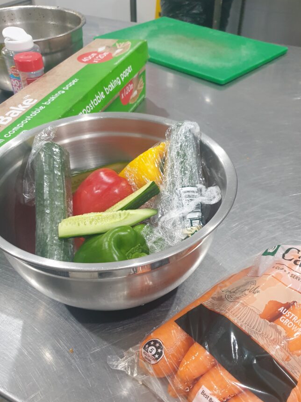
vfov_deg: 58.2
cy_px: 227
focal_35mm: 31
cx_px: 150
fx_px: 359
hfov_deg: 45.4
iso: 200
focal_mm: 4.3
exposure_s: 1/50
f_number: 1.5
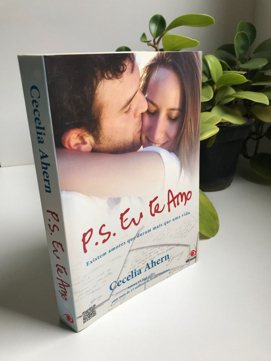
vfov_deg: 63.4
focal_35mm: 28
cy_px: 180
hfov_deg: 49.7
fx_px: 292
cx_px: 136
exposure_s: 1/120
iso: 40
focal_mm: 3.99
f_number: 1.8
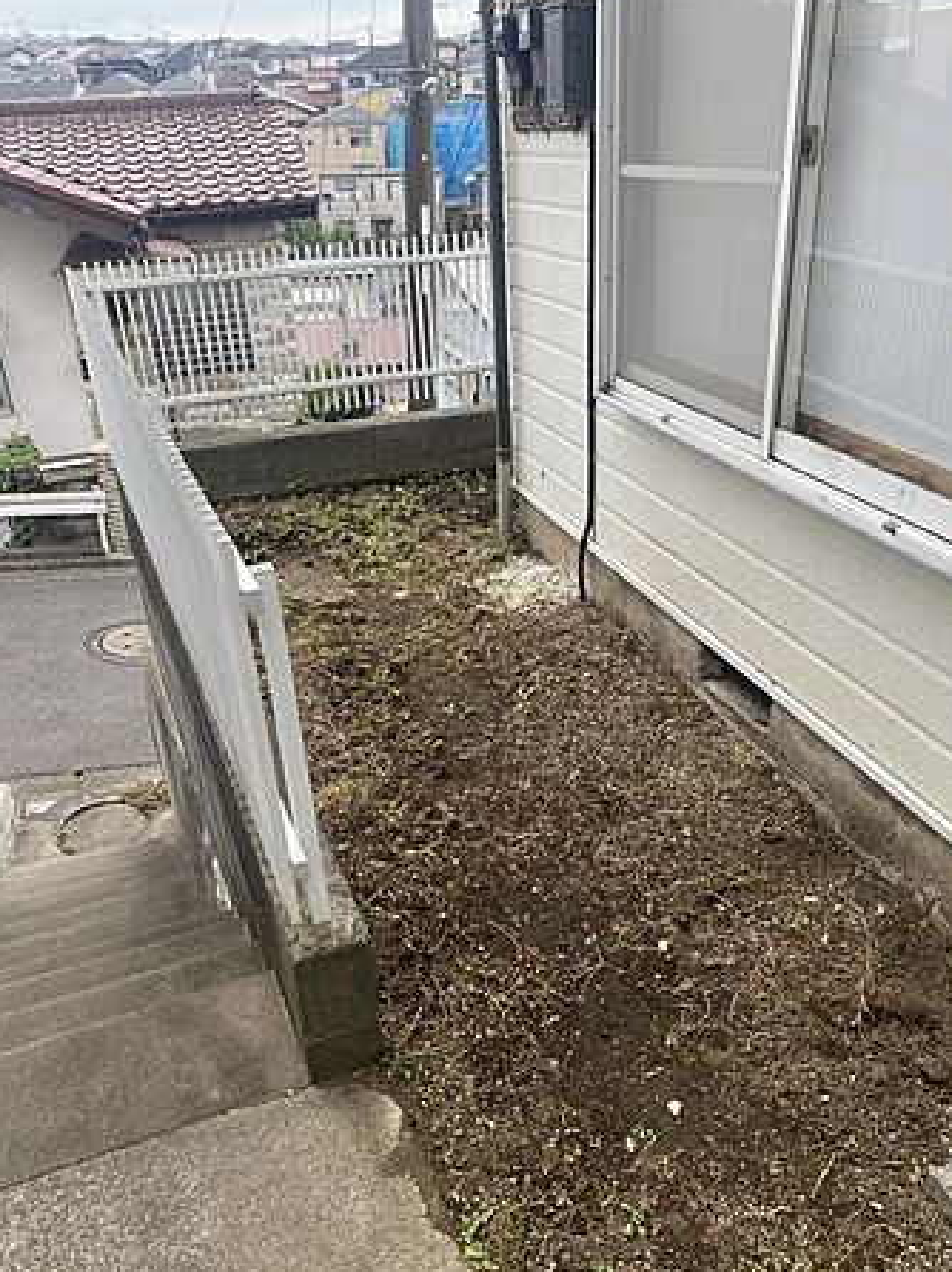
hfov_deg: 49.7
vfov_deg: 63.4
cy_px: 673
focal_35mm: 28
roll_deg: +3.3
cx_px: 502
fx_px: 1028
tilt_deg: -27.6
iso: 32
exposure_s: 1/382
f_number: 1.8
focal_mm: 4.25
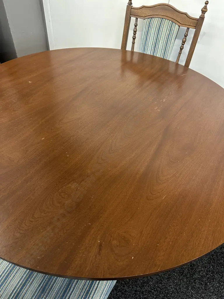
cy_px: 150
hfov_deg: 56.8
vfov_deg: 71.6
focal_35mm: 24
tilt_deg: -45.9
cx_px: 112
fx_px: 207
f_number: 1.78
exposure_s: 1/50
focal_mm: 6.86
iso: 320
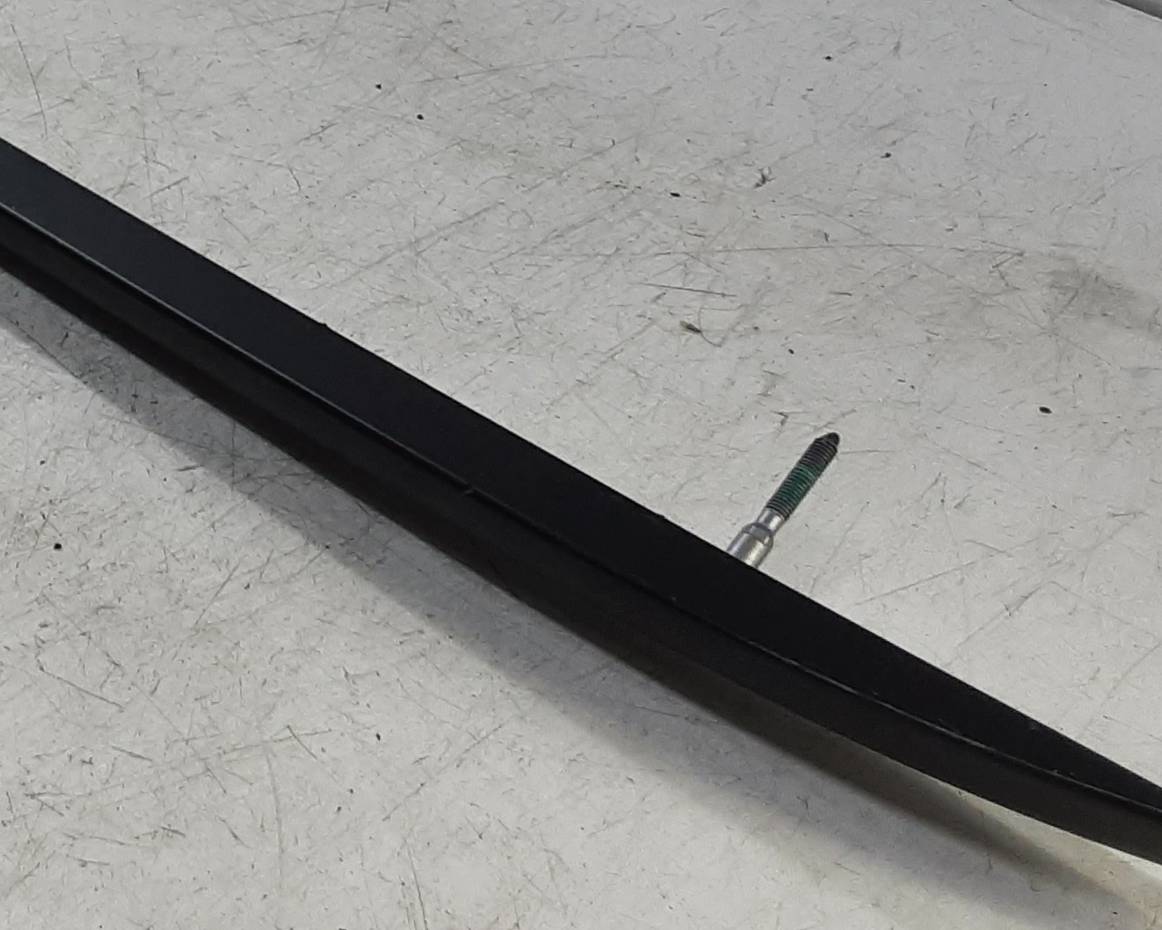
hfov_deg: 26.5
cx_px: -60
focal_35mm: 67
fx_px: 2304
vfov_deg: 21.9
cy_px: -30
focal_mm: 2.91
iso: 64
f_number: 1.9
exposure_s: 1/50
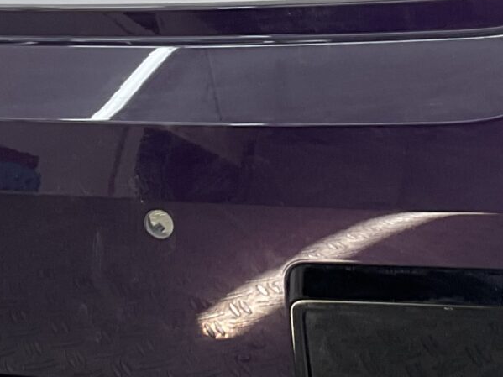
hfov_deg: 15.8
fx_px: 1801
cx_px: 396
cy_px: -13
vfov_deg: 11.8
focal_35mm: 124
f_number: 1.8
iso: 16
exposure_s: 1/118
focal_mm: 3
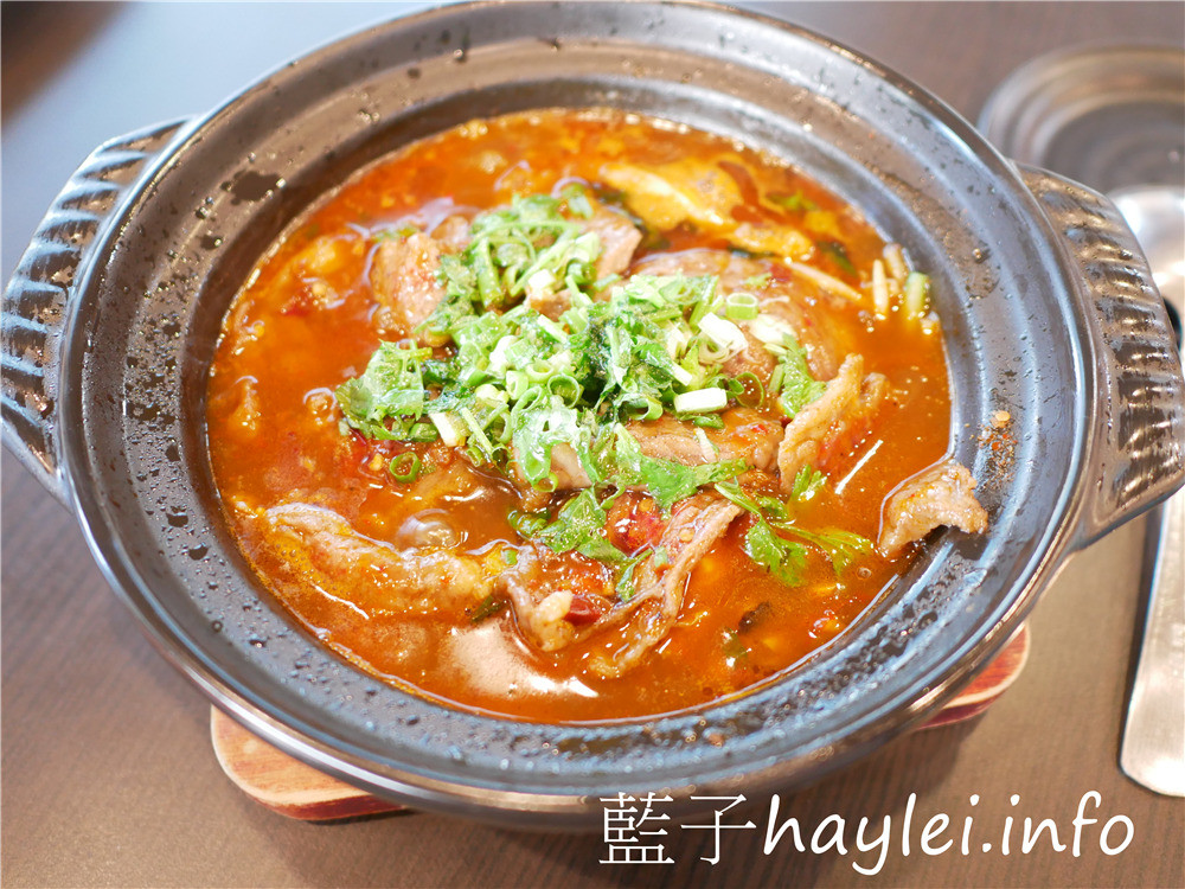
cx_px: 592
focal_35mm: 30
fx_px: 1027
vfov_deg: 46.8
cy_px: 444
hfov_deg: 60.0
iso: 800
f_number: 1.7
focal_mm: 15
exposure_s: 1/60
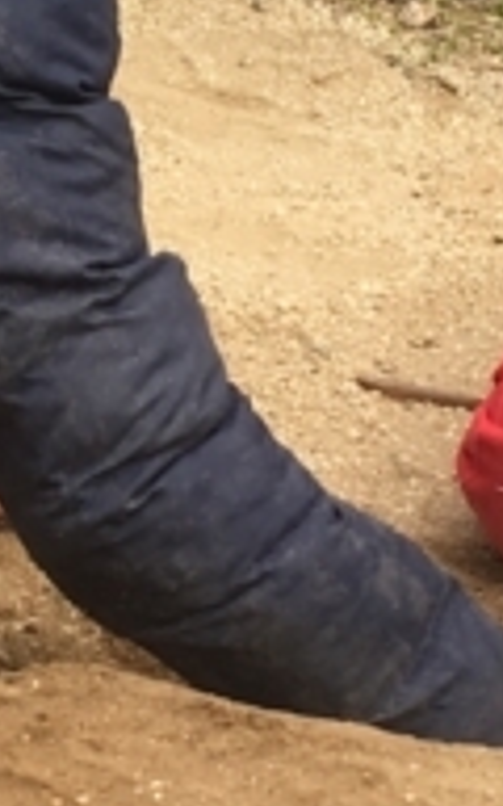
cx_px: 210
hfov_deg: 8.0
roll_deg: -1.4
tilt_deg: -17.3
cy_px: 290
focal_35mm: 164
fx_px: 3597
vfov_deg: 12.8
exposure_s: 1/475
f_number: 2.2
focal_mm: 4.15
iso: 25
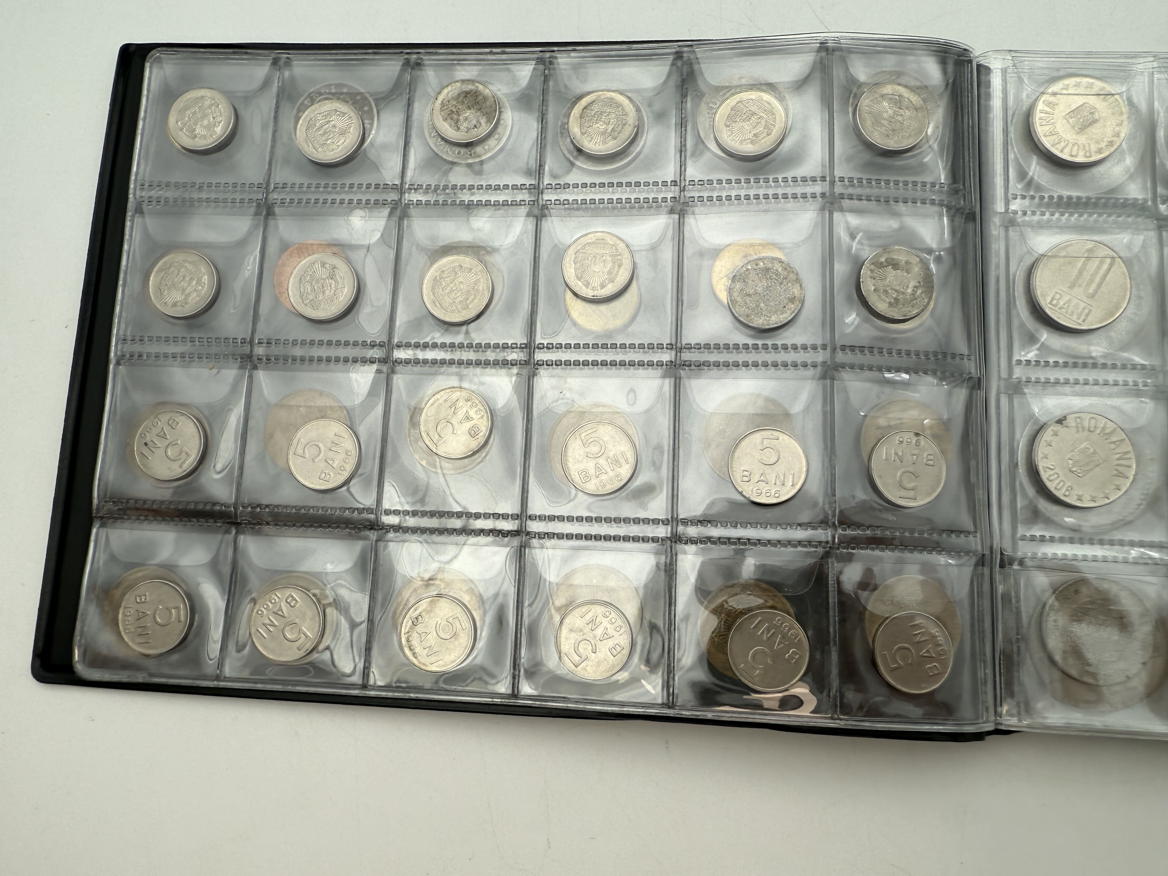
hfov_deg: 71.6
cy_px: 438
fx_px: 810
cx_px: 584
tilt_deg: -80.7
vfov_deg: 56.8
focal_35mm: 24
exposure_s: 1/271
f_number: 2.2
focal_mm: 2.22
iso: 40
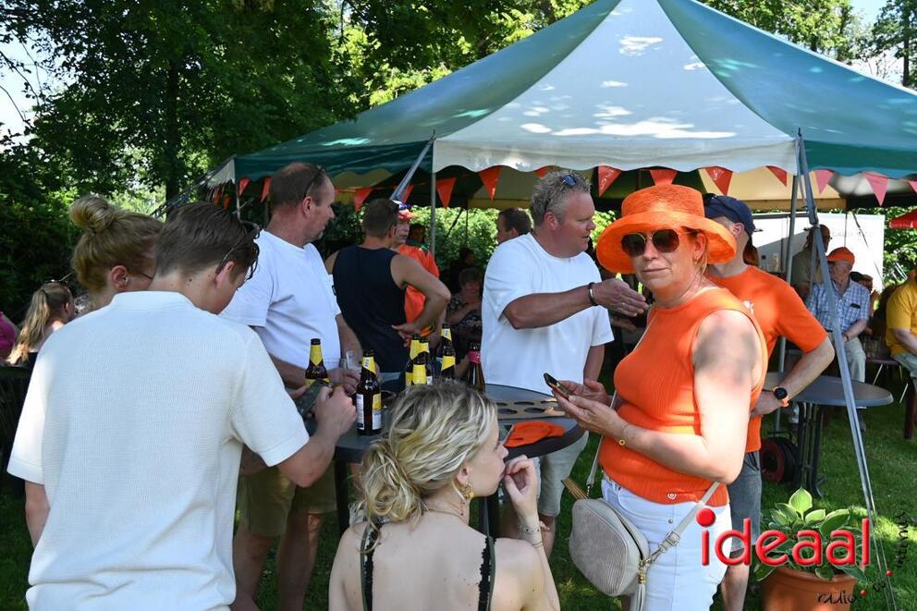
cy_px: 306
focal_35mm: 30
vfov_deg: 43.6
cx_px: 458
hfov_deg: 61.9
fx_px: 764
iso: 180
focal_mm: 20.5
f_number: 5.6
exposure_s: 1/250
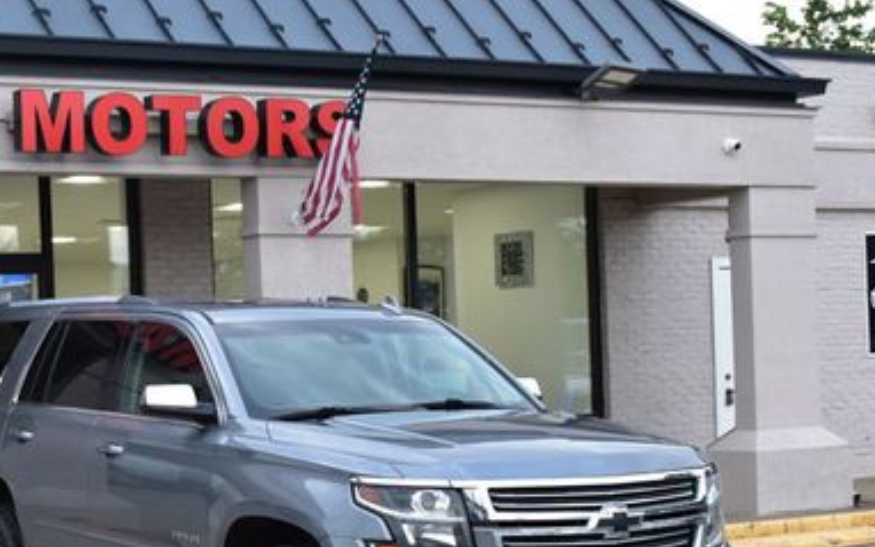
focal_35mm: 82
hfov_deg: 24.7
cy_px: 410
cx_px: 151
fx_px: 1956
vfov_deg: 15.9
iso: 400
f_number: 8
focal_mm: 32
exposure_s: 1/50
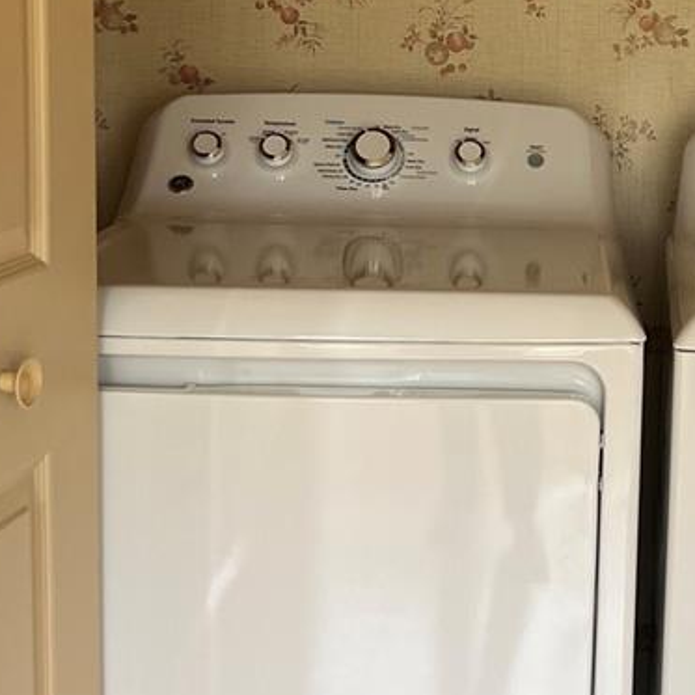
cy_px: 171
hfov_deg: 22.6
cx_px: 661
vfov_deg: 23.1
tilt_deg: -8.1
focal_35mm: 74
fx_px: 1681
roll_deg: -2.3
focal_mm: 5.7
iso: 100
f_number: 1.5
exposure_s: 1/121
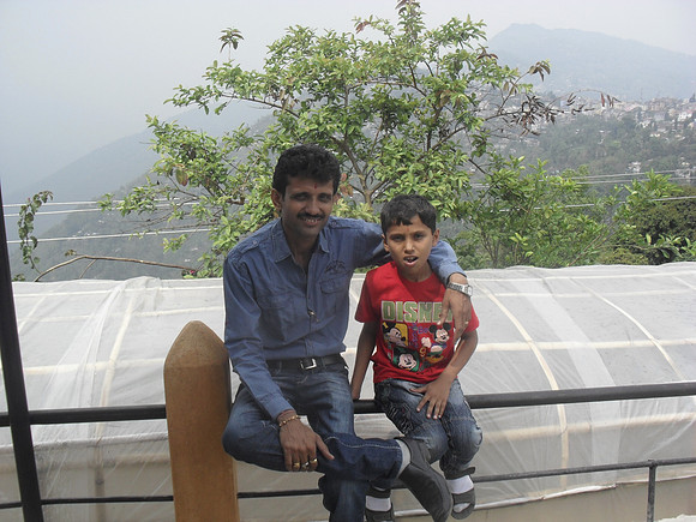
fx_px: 704
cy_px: 261
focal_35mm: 35
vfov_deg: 40.7
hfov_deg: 52.6
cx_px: 348
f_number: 8.4
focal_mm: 6.3
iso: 100
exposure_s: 1/125
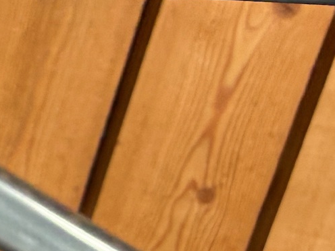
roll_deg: -10.1
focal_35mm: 99
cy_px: 94
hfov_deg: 15.6
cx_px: -341
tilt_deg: -14.4
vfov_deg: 14.9
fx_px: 958
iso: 80
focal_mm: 2.22
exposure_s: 1/99
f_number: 2.2
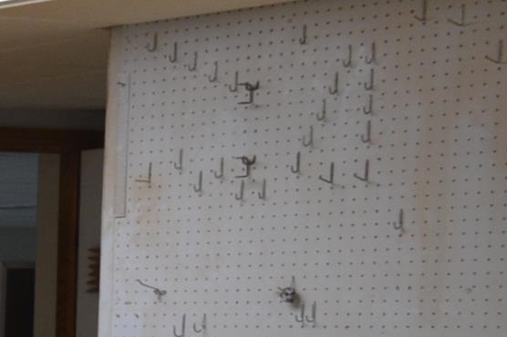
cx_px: -839
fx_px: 2055
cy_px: 547
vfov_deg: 9.1
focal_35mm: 146
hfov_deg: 11.0
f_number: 4.5
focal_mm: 18
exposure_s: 1/80
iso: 400
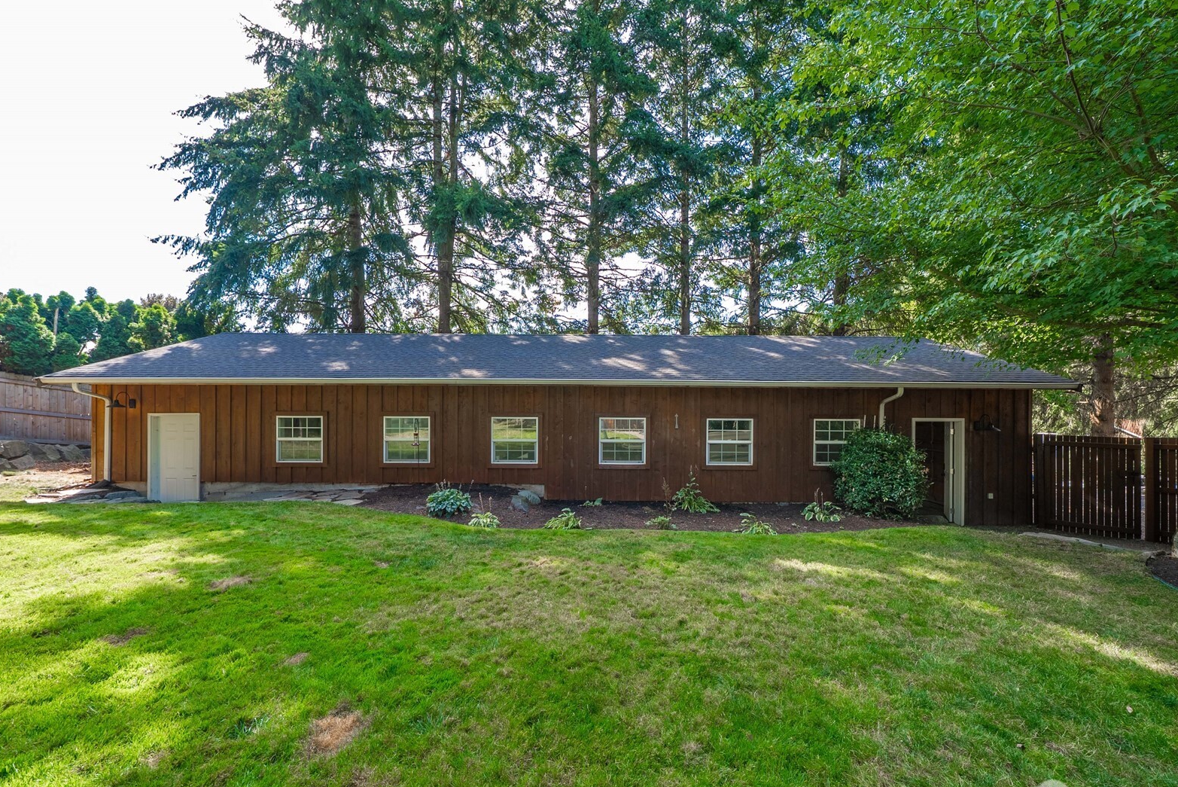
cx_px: 579
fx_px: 426
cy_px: 401
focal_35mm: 13
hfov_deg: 108.3
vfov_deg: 85.5
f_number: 7.1
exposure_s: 1/30
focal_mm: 12
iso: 160
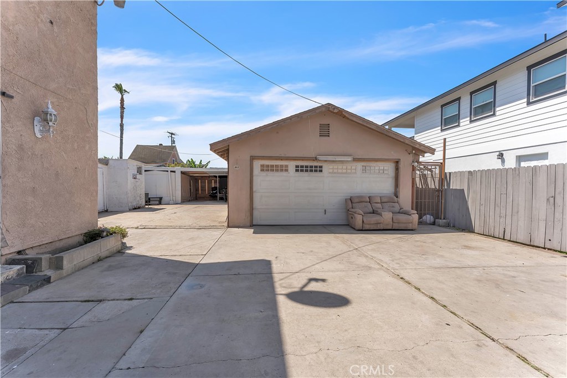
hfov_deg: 104.2
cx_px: 284
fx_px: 221
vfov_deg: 81.2
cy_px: 189
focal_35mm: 14
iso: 50
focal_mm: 14
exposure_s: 1/60
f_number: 10
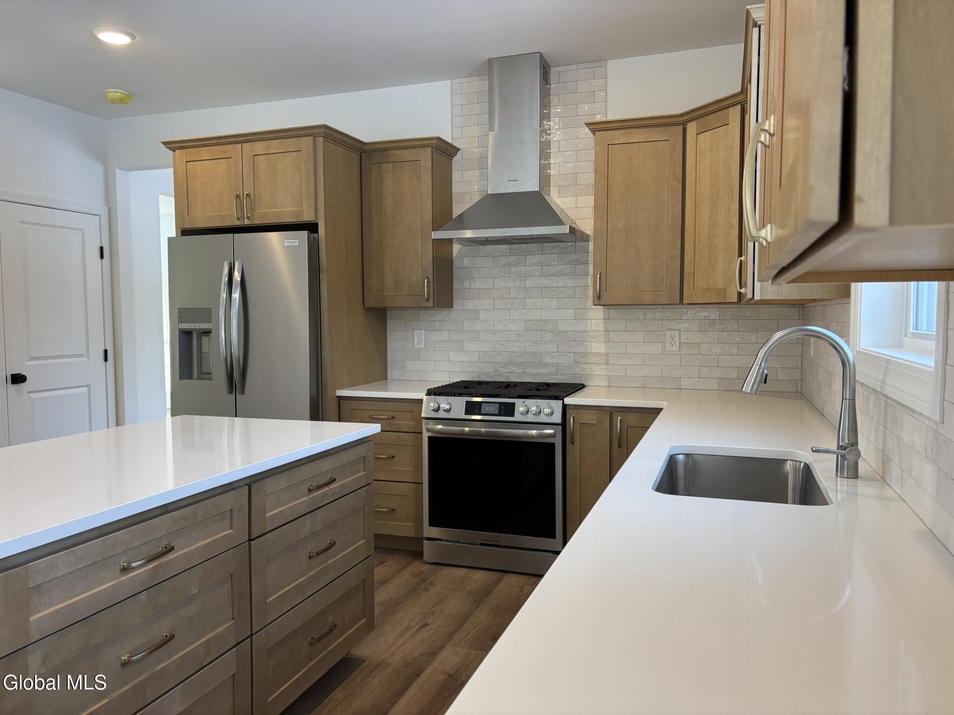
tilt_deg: -3.9
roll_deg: +0.0
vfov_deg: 53.1
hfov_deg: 67.3
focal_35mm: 26
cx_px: 477
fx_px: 717
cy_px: 358
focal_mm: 5.96
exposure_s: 1/120
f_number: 1.6
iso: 80
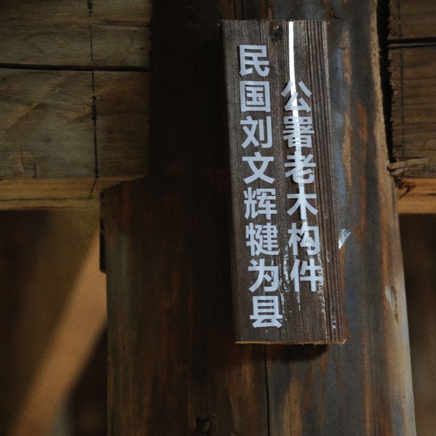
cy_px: 218
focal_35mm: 155
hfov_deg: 11.3
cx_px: 253
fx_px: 2209
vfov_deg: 11.3
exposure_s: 1/60
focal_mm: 121
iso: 12800
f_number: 5.6
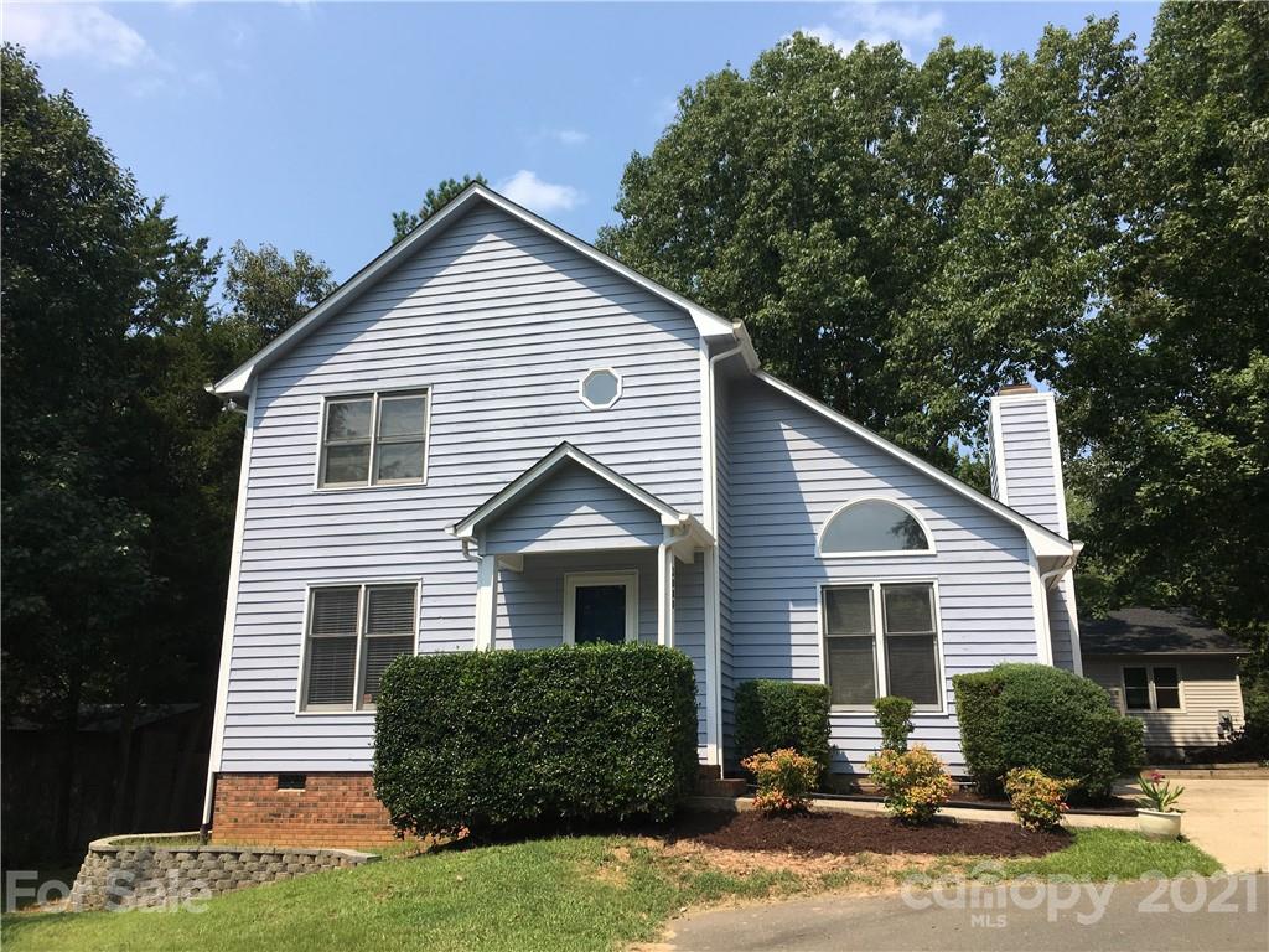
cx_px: 634
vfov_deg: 48.2
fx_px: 1063
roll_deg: -1.1
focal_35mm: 29
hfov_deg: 61.7
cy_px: 476
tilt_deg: +11.3
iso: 25
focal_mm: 4.15
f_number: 2.2
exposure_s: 1/1709
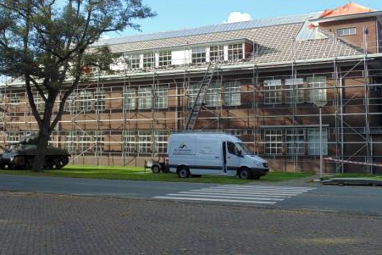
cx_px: 169
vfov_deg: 28.6
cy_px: 99
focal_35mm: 47
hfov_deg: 41.8
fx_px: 499
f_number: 3.4
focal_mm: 6.2
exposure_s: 1/400
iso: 80
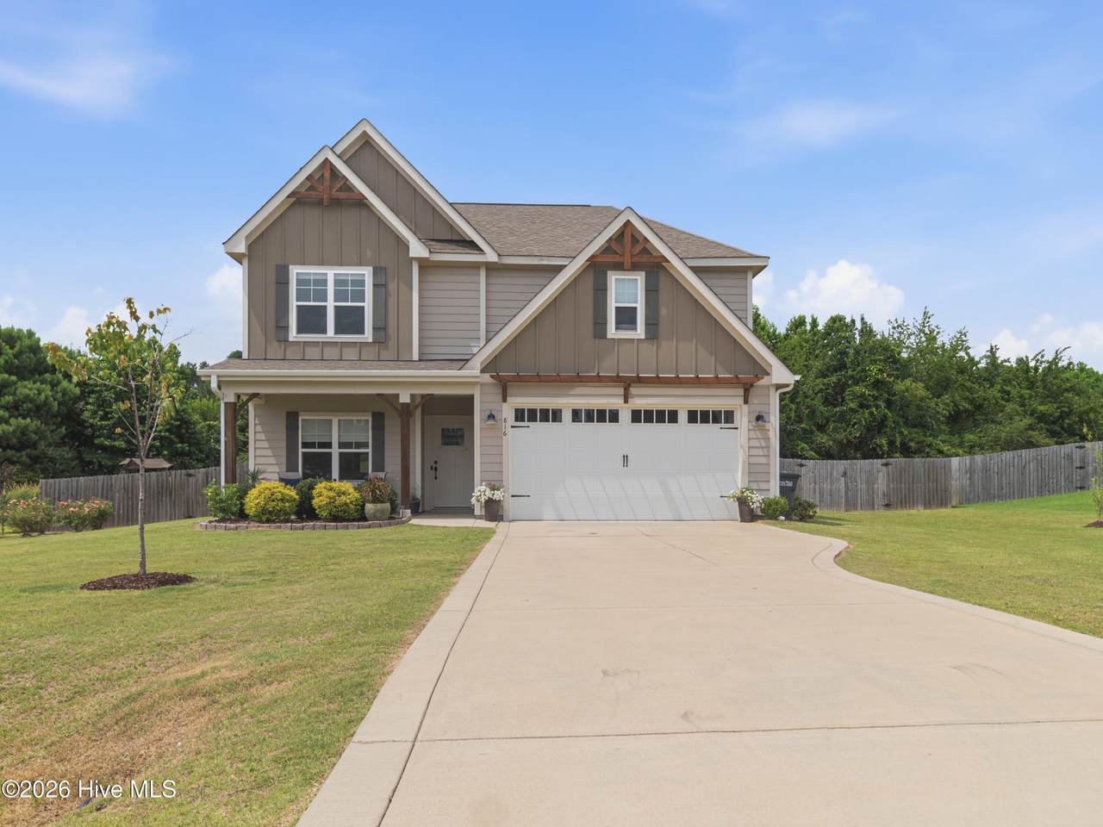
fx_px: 828
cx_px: 552
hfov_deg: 67.3
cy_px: 414
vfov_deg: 53.1
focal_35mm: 26
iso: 200
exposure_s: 1/320
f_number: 9
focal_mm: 13
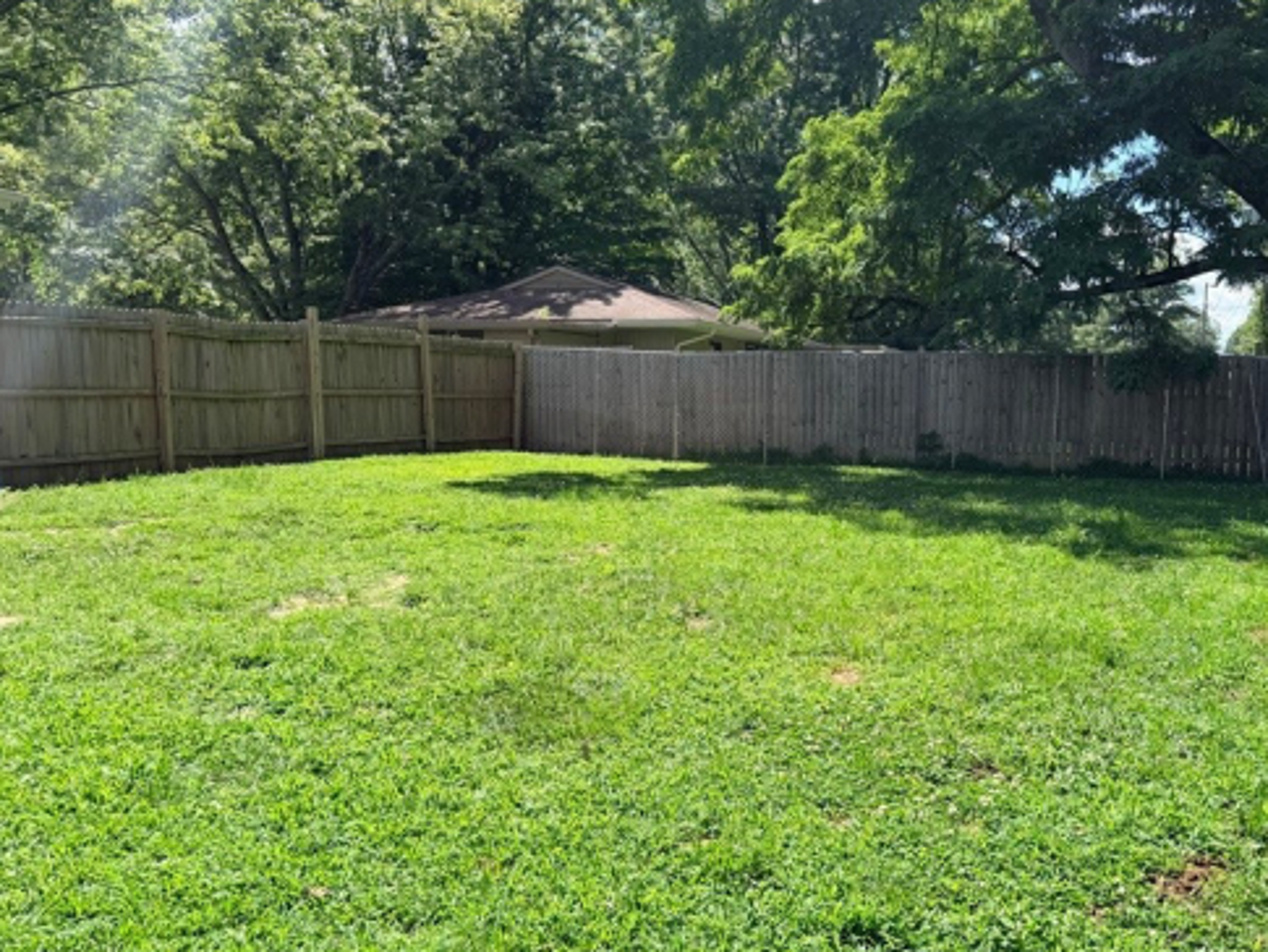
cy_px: 520
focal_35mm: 33
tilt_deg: -5.8
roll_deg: +1.0
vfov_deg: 42.9
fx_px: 1209
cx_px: 814
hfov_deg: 54.5
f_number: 1.78
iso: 80
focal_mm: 6.76
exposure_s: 1/2299
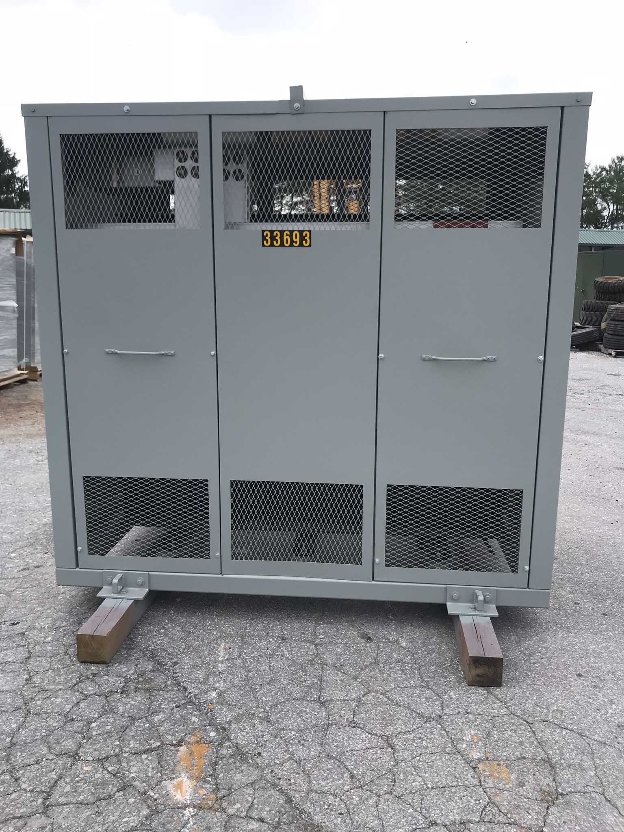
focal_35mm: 28
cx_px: 312
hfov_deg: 49.7
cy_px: 416
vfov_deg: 63.4
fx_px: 673
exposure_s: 1/1520
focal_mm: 3.99
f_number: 1.8
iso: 20
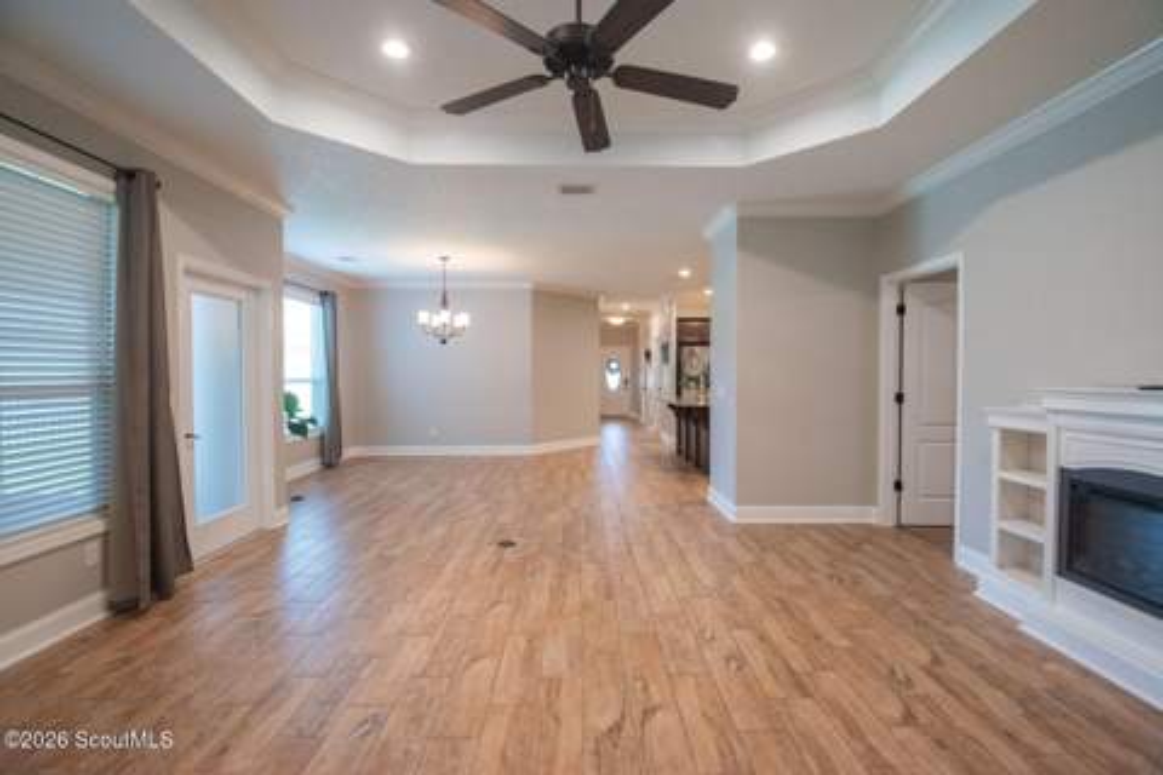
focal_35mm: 15
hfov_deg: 100.3
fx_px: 485
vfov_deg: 77.2
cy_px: 388
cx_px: 582
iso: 1250
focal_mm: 10
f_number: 5
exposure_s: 1/80
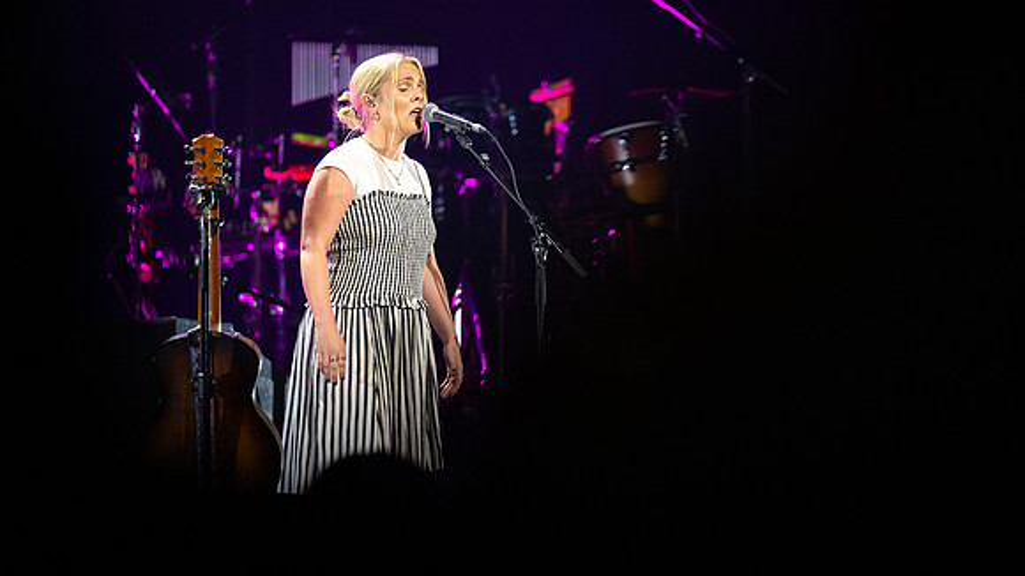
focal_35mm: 211
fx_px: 5747
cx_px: 508
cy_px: 245
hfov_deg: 10.2
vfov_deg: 5.7
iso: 3200
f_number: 2.8
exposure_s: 1/400
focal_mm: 200
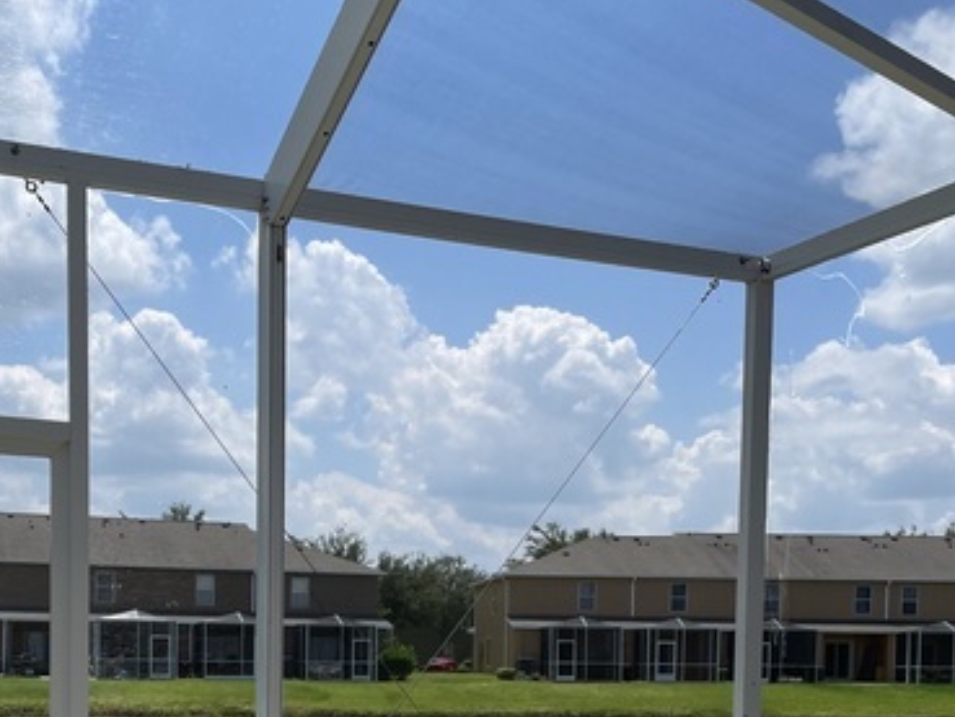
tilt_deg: -1.5
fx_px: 1297
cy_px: 716
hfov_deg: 39.9
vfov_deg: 28.9
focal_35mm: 47
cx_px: 318
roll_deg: -0.4
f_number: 1.6
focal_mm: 4.2
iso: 32
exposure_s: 1/3610
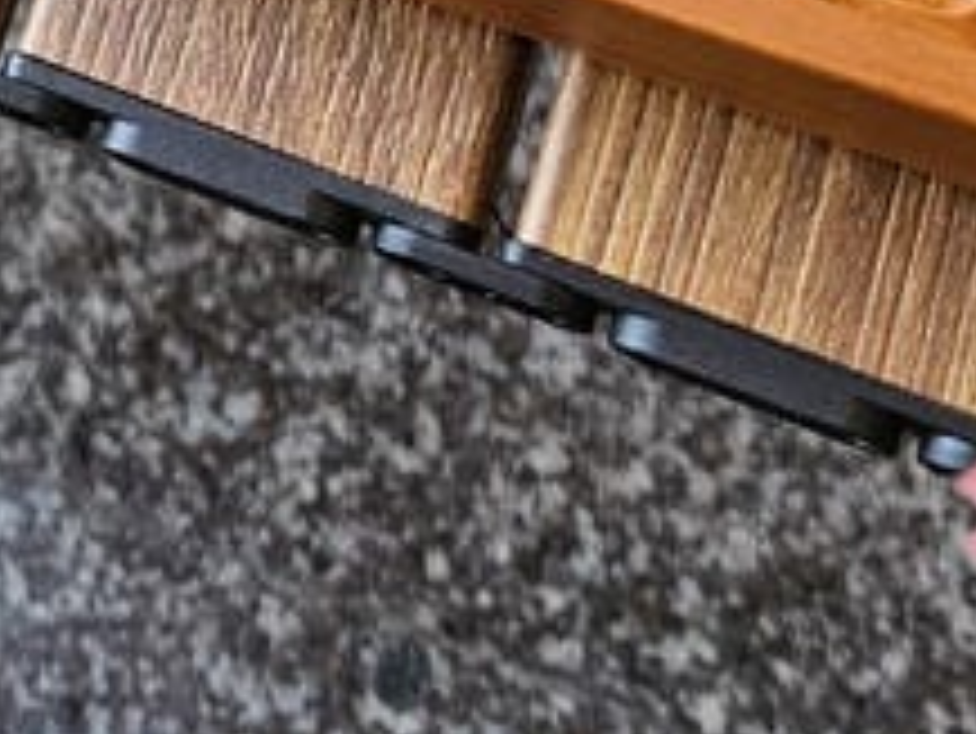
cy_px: -1283
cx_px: -198
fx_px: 3583
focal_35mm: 127
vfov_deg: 9.7
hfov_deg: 15.0
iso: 160
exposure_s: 1/120
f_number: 1.7
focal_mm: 6.3
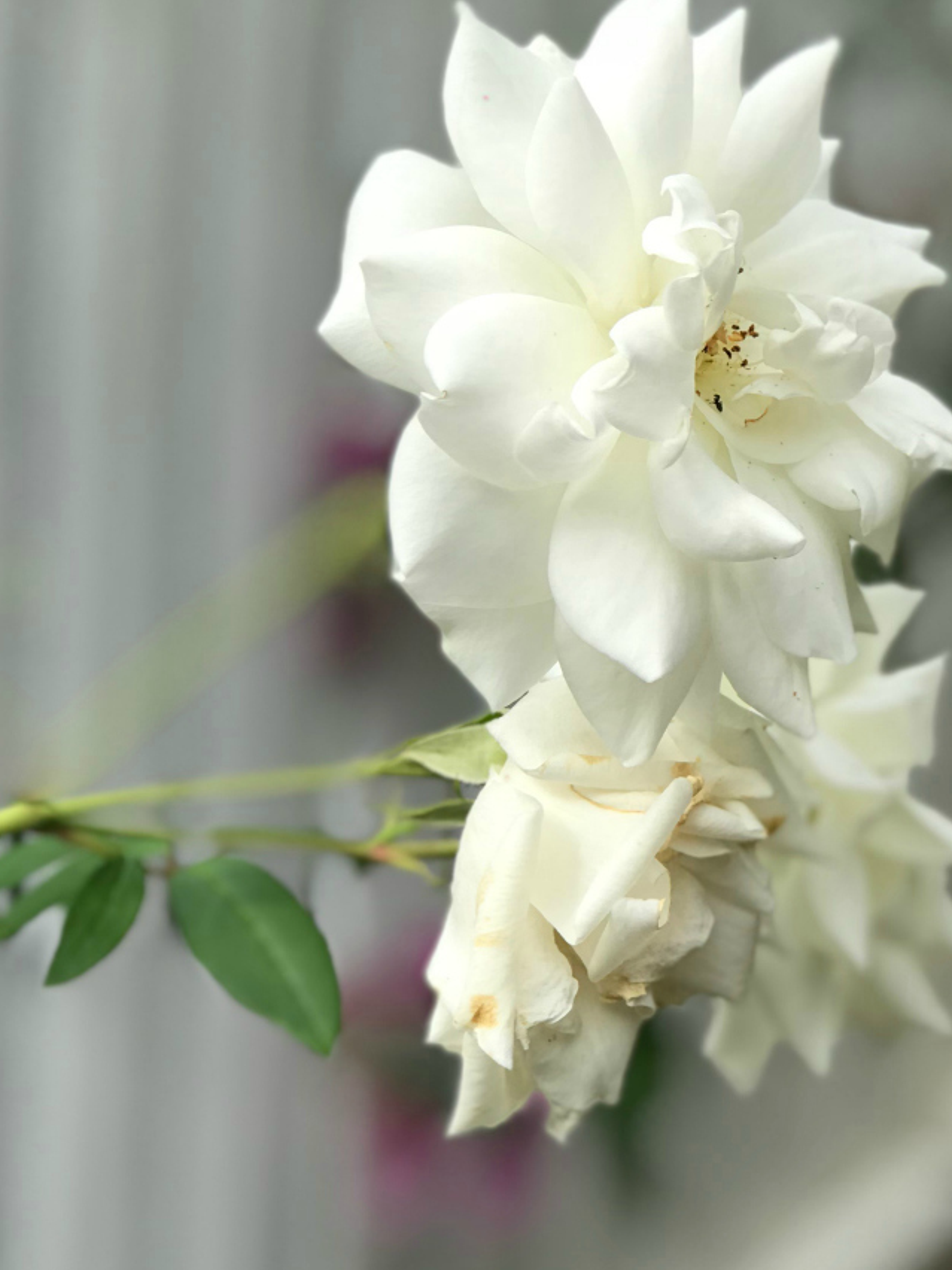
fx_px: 3924
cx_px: 888
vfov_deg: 18.3
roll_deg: -2.6
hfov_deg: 13.7
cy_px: 481
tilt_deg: -6.0
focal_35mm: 107
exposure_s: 1/320
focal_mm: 6.6
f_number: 2.8
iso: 20
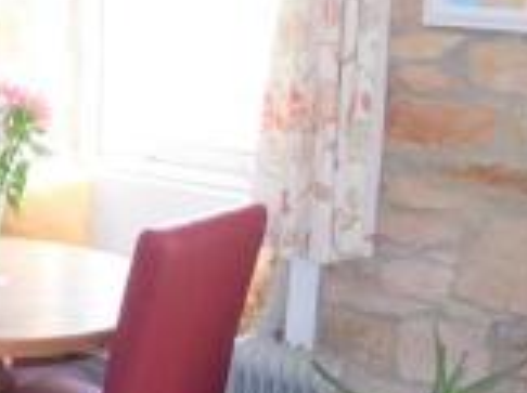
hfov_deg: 23.2
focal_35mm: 83
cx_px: 89
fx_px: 1262
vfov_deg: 17.4
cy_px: 372
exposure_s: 1/30
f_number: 3
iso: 140
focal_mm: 4
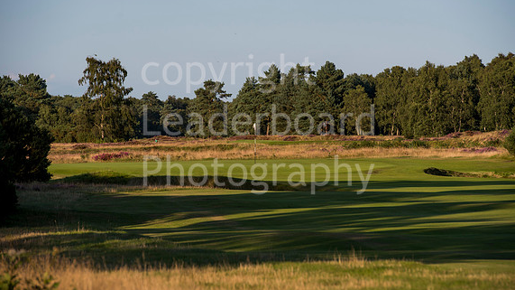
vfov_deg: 5.7
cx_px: 260
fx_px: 2908
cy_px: 129
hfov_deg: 10.1
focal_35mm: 213
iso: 200
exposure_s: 1/500
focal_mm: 200
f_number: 7.1
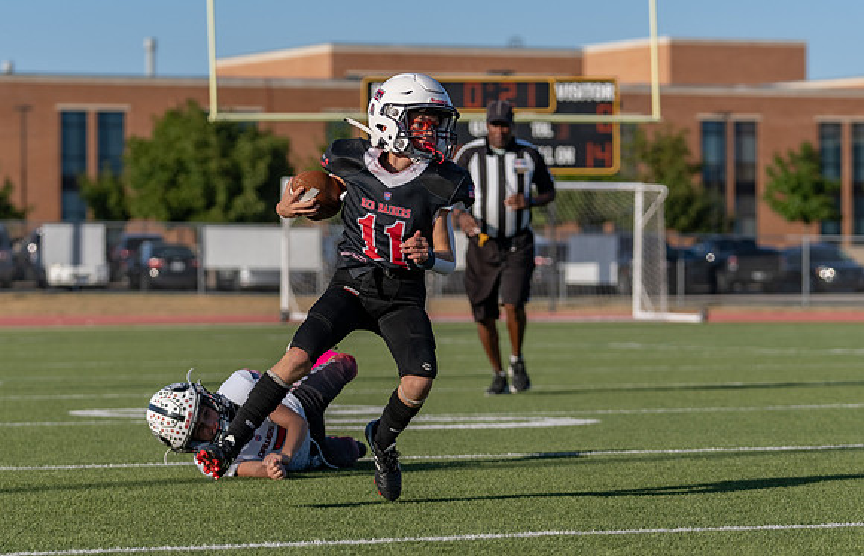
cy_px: 294
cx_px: 394
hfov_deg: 12.1
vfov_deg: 7.8
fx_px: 4075
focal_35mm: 172
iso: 100
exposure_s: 1/1600
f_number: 3.5
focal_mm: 105
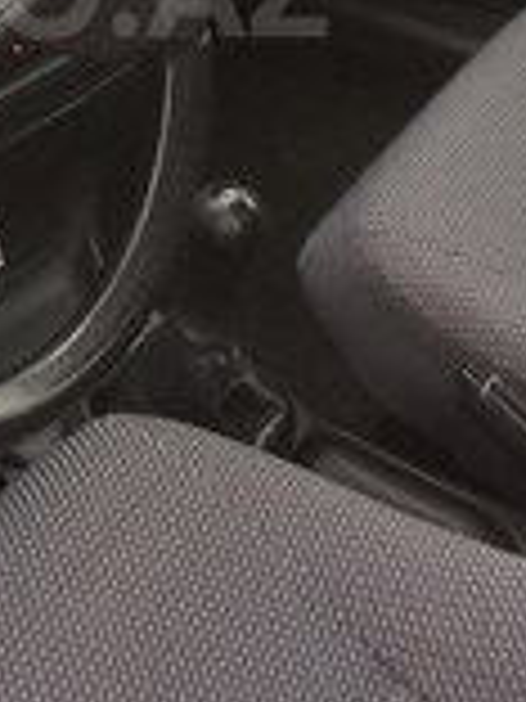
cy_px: -14
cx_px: -18
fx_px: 1864
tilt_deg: -34.2
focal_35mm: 92
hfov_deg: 15.7
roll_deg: -0.7
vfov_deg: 20.6
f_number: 2.2
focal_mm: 4.15
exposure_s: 1/33
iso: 32
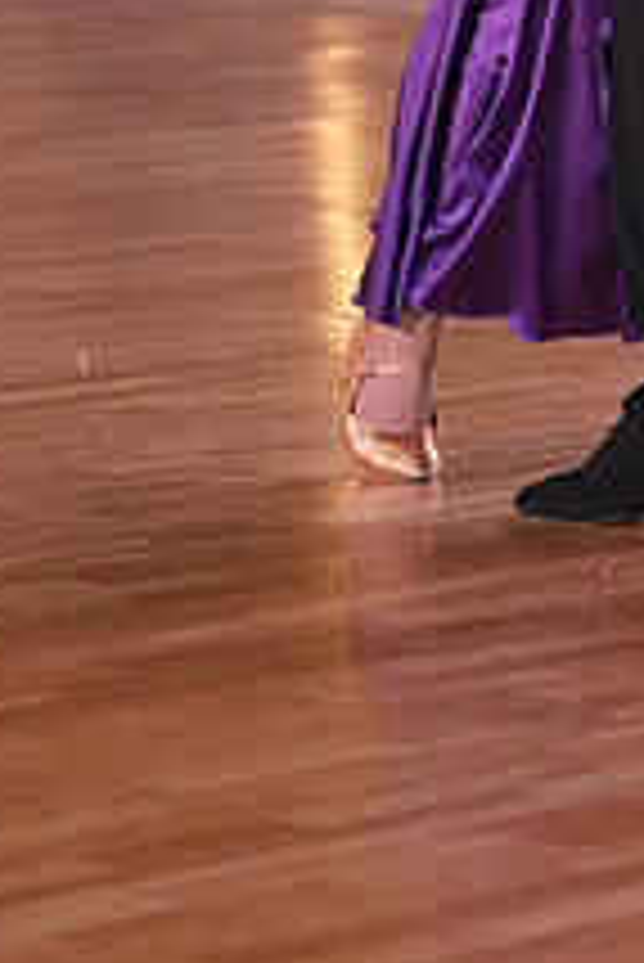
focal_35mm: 258
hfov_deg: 5.3
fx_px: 6911
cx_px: 660
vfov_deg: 7.9
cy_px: -297
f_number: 4
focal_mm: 95
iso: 1600
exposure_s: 1/500
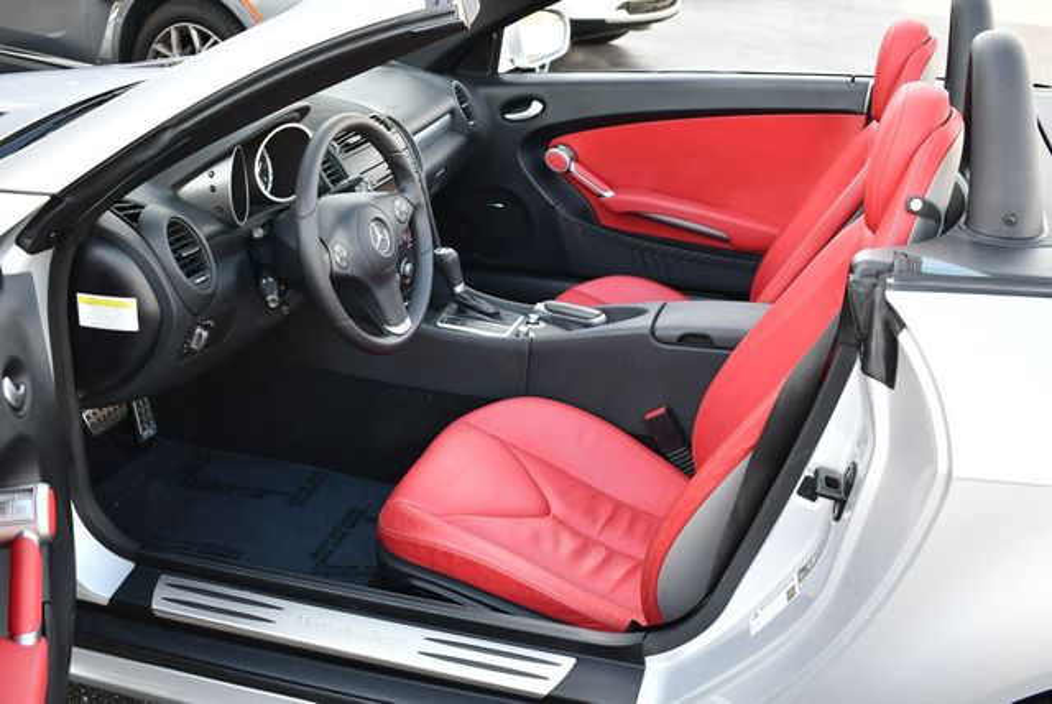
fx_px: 1170
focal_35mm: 40
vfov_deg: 33.5
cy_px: 352
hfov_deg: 48.4
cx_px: 526
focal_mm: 20
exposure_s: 1/250
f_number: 3.5
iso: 560
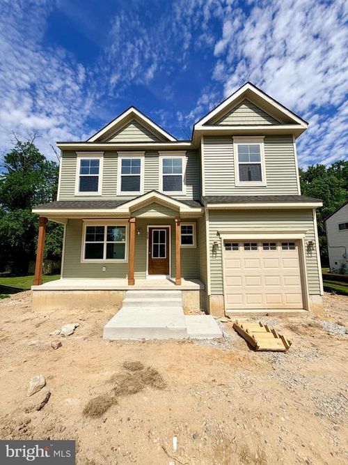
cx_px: 174
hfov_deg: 85.7
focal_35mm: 14
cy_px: 232
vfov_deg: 102.1
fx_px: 188
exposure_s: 1/1464
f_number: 2.2
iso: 20
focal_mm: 2.22
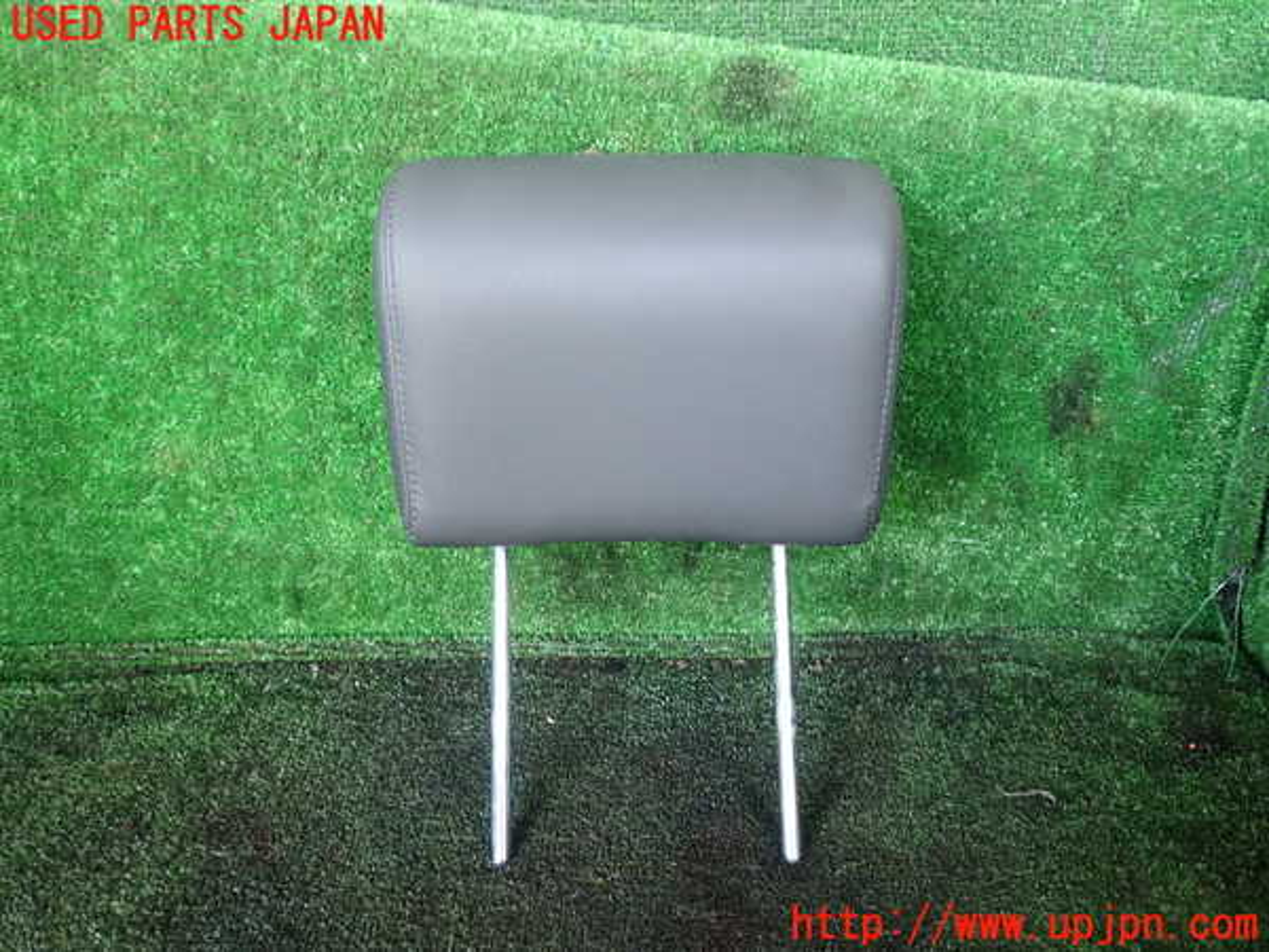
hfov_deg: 60.0
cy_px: 476
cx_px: 634
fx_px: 1100
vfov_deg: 46.8
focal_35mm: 30
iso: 250
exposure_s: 1/30
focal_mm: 5.4
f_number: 2.3
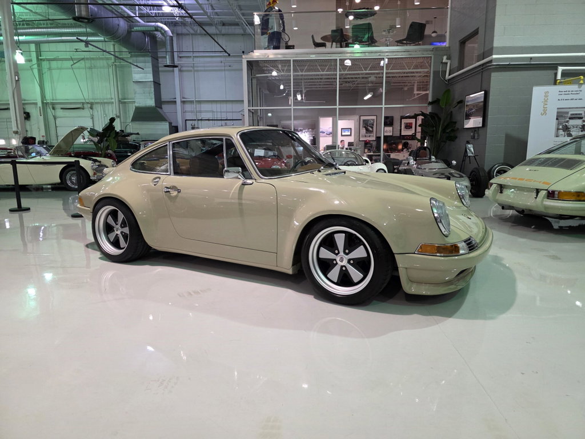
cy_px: 220
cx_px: 292
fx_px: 389
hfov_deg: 73.9
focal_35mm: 23
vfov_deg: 58.9
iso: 400
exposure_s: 1/120
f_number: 1.7
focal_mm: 6.3
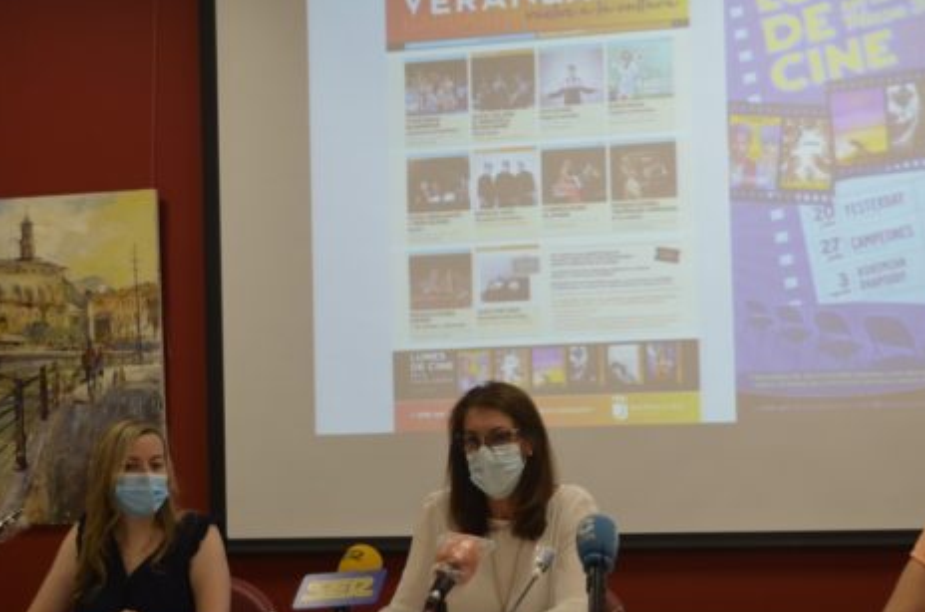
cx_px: 556
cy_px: 394
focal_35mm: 61
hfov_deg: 33.0
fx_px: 1557
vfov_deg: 22.2
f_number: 4.5
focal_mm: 27
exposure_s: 1/80
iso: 400
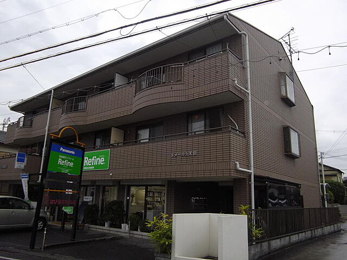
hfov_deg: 65.3
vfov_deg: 51.4
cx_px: 174
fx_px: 271
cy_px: 130
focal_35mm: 27
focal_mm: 4.9
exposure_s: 1/160
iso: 173
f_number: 3.2
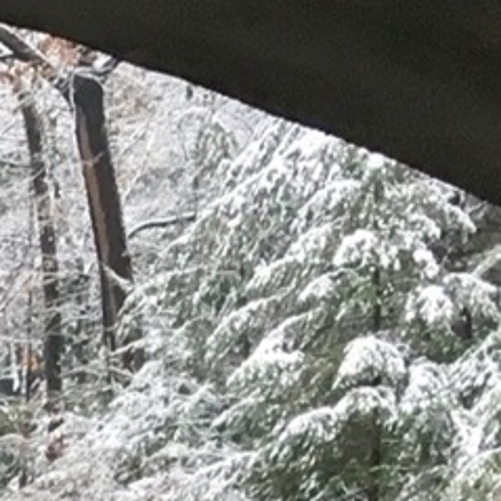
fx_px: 3373
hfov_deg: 7.5
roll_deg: +0.2
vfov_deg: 7.7
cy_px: 1348
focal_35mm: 206
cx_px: -954
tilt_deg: -10.3
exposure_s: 1/30
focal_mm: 4.15
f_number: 2.2
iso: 32
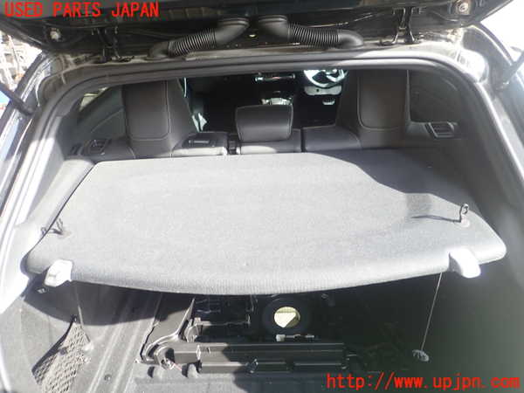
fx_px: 378
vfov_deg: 54.9
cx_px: 262
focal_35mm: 25
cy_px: 196
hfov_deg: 69.4
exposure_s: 1/40
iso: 200
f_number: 2
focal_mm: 4.5
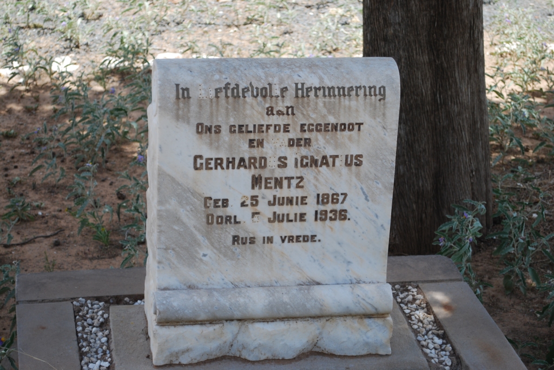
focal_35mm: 82
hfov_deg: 24.6
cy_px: 185
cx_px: 277
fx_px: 1271
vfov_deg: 16.6
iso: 100
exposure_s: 1/160
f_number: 6.3
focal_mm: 55
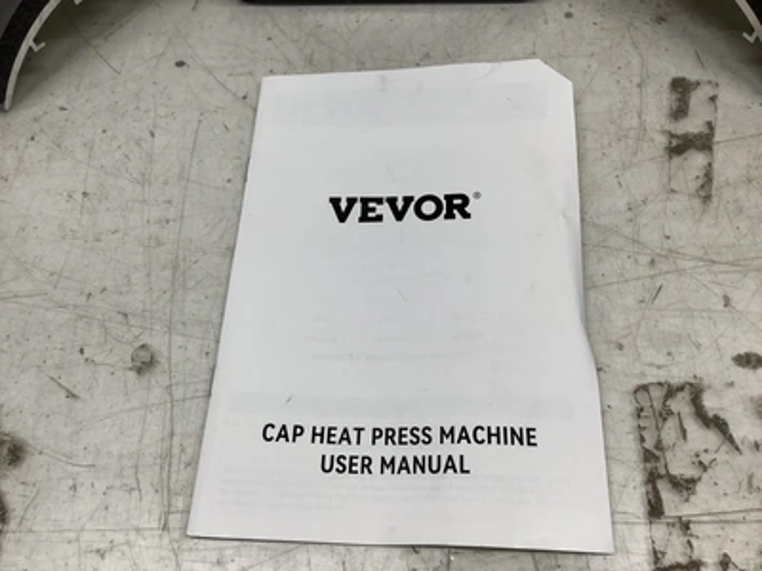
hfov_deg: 58.4
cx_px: 381
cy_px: 286
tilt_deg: -63.3
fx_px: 682
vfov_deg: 45.4
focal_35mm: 31
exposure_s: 1/120
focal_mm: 3.3
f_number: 2.4
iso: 40
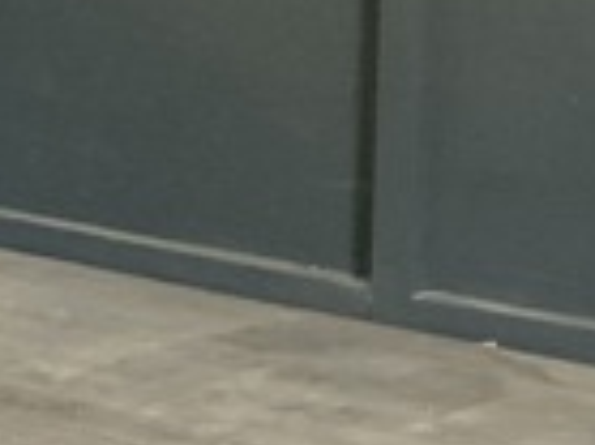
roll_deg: -0.6
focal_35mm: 207
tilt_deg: -9.0
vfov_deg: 7.0
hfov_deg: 9.5
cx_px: 133
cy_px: -287
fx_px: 3555
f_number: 1.8
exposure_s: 1/50
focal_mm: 3.99
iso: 200
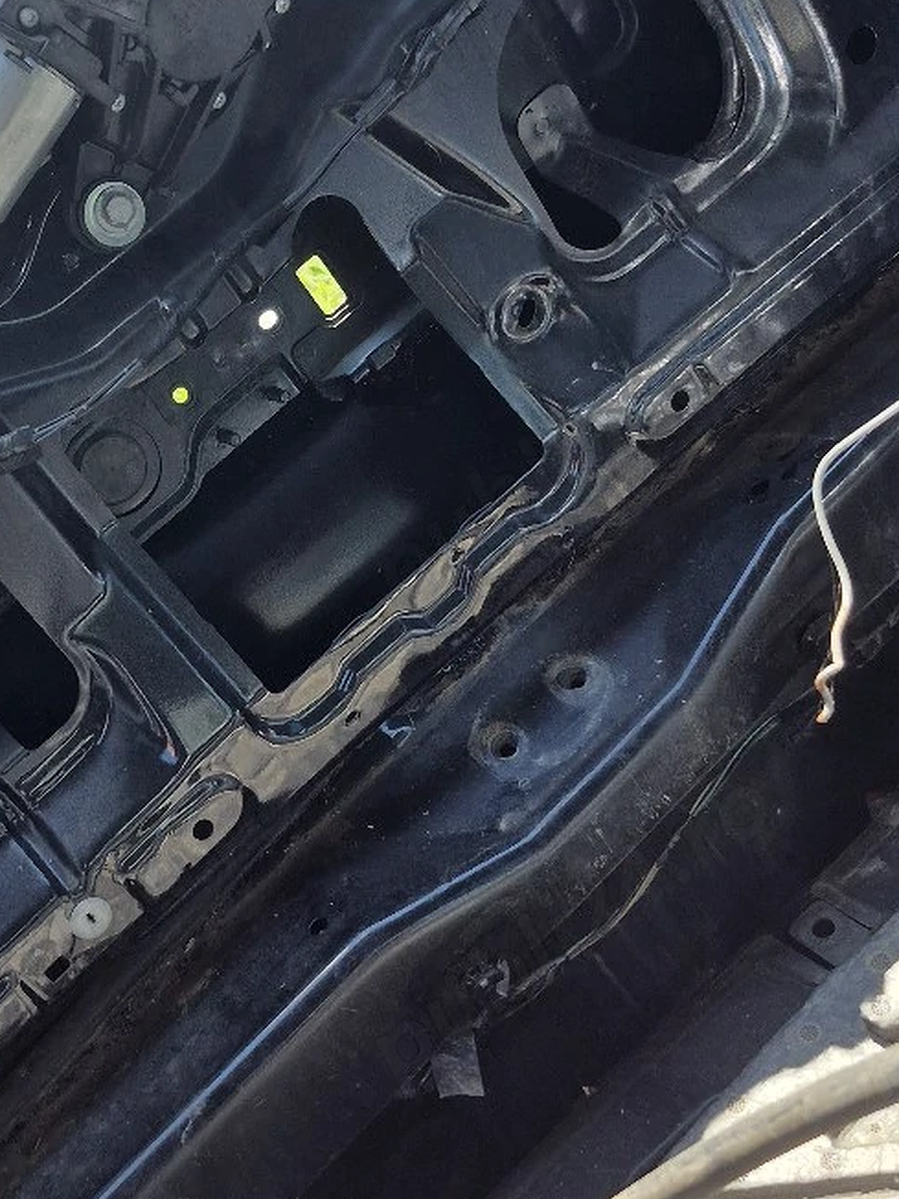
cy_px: 525
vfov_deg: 40.4
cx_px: 217
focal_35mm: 47
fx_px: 1627
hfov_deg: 30.3
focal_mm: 5.4
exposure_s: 1/769
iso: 25
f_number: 1.8
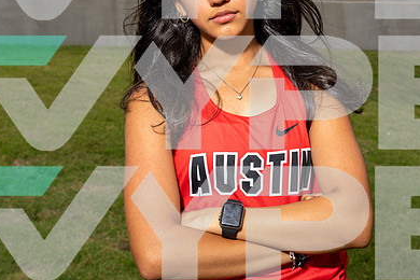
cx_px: 228
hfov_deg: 32.9
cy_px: 93
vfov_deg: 22.2
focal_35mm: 61
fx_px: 712
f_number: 7.1
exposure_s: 1/250
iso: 100
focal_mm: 41
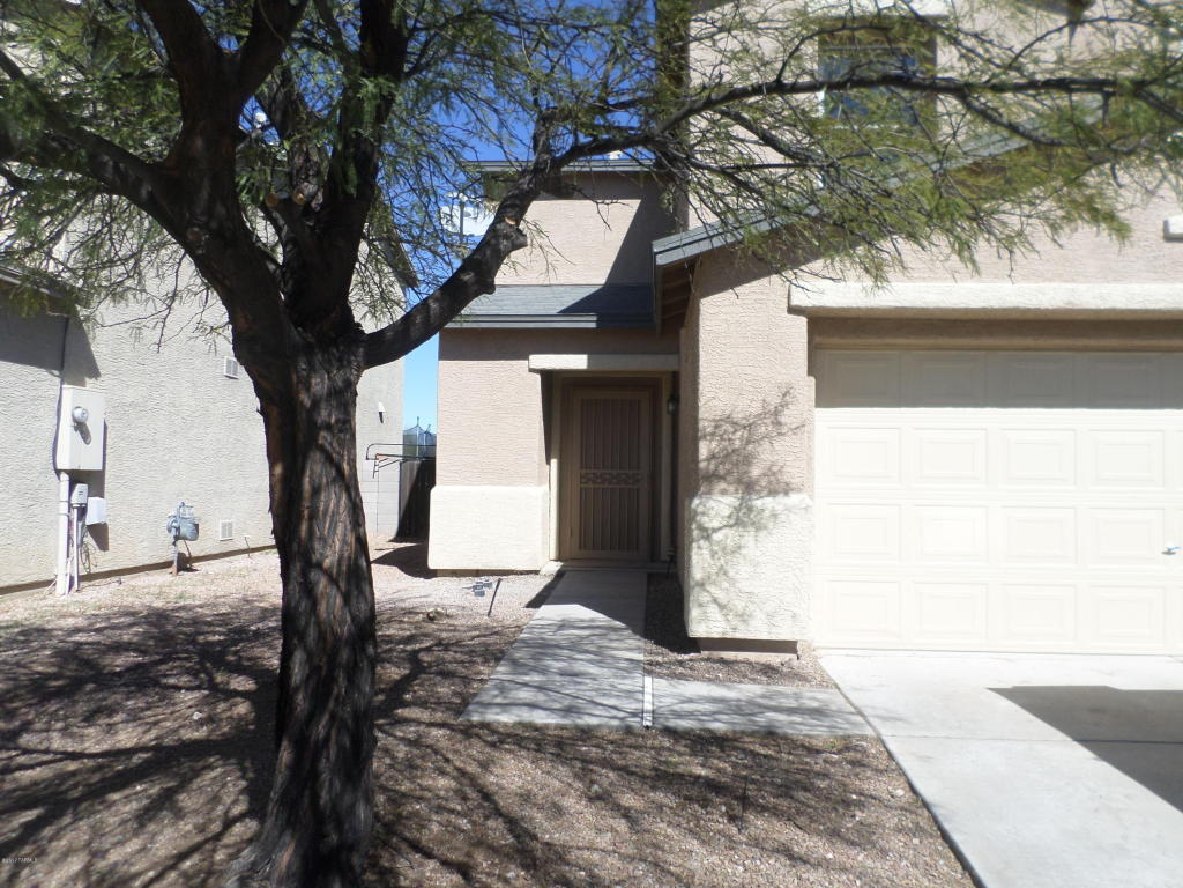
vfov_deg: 54.9
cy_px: 444
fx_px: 854
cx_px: 592
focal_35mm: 25
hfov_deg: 69.4
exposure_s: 1/1500
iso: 80
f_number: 2.5
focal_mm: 4.5
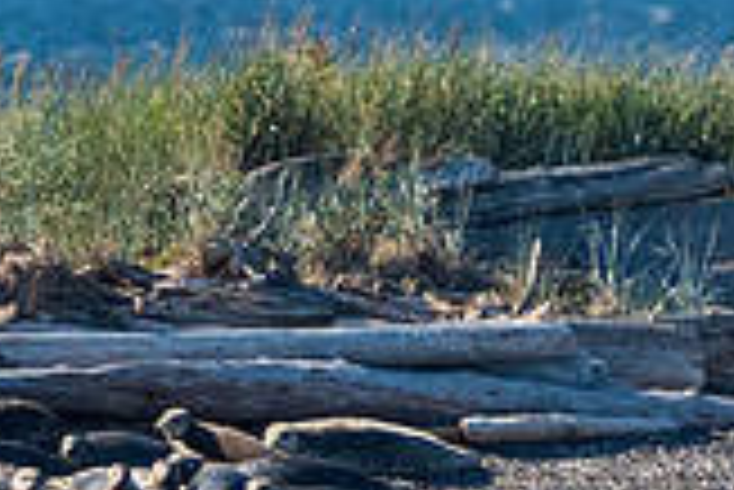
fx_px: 57016
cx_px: 410
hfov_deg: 0.7
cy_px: 581
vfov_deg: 0.5
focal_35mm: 2794
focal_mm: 200
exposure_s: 1/4000
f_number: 2.8
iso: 200
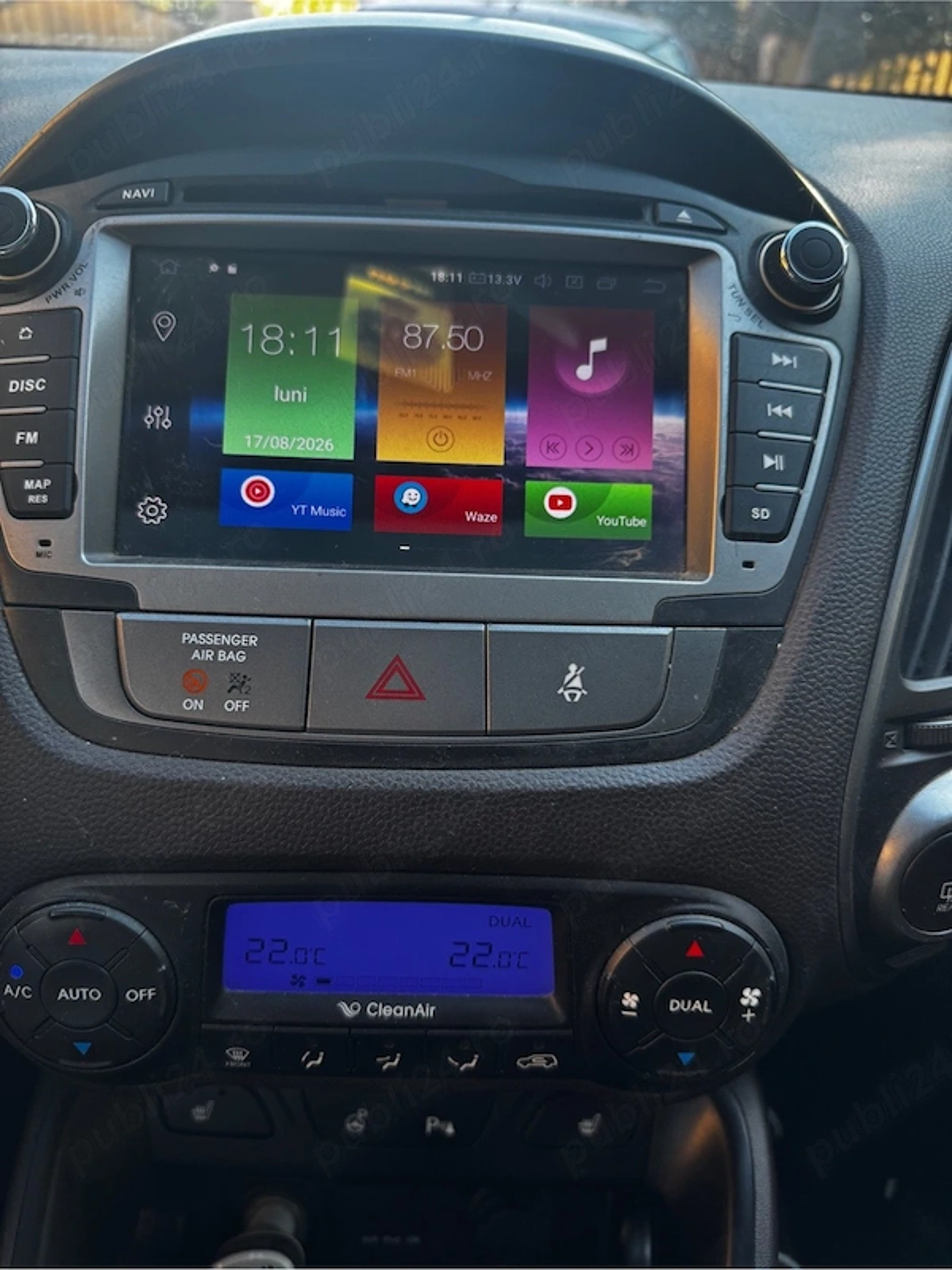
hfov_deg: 56.8
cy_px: 635
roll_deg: -3.9
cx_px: 476
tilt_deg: -31.4
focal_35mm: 24
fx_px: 880
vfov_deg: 71.6
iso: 125
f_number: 1.78
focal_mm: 6.76
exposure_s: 1/121
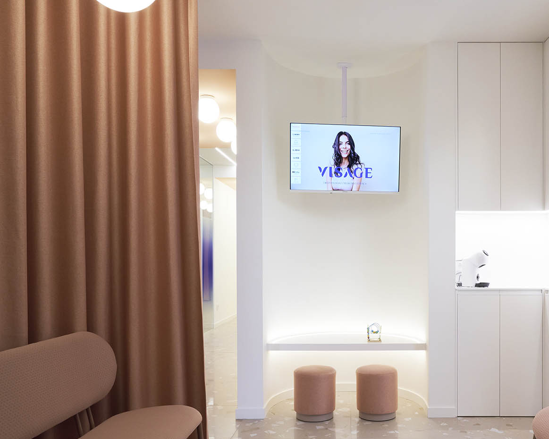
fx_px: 500
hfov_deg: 54.2
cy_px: 269
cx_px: 427
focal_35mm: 31
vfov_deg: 47.1
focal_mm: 20.5
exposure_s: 1/20
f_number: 13
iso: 320
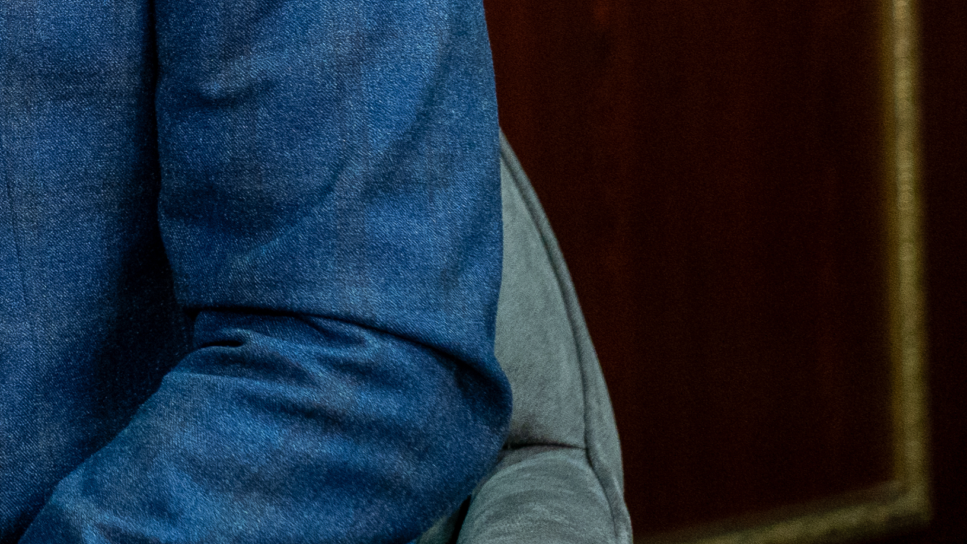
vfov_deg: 6.4
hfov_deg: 10.9
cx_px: -777
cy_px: -449
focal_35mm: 185
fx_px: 4743
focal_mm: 48
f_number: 2.8
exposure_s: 1/200
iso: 2500
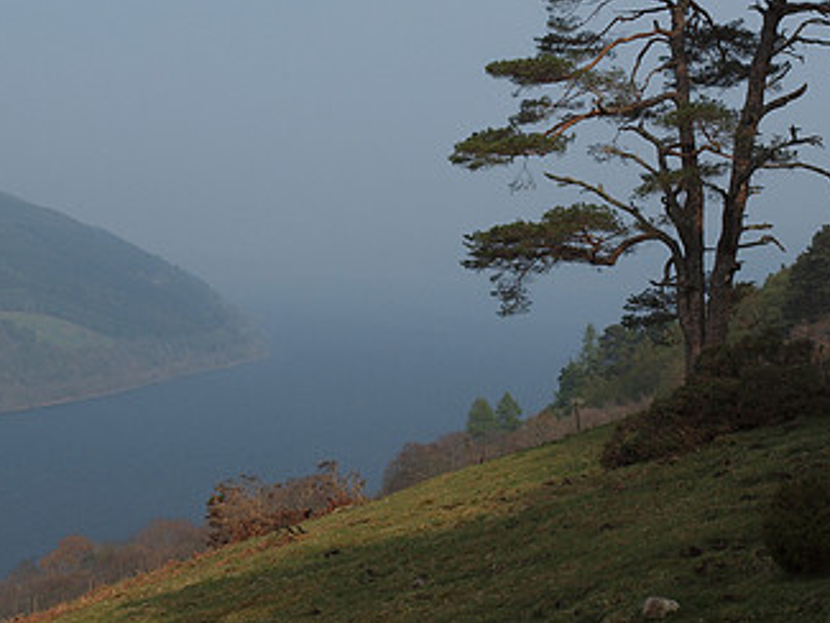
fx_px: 1967
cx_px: 317
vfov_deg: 17.9
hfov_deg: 23.8
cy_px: 185
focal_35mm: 82
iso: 200
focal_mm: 23
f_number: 6.3
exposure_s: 1/1000
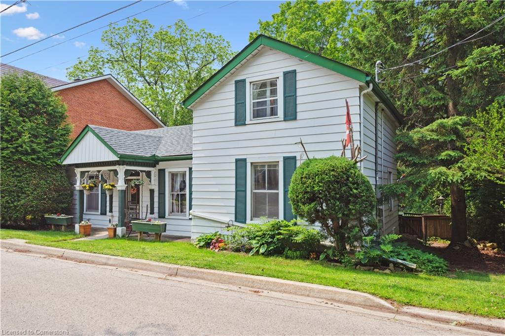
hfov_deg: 77.4
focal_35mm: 22
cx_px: 252
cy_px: 168
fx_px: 315
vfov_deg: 56.1
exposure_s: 1/250
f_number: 7.1
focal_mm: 22.5
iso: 100
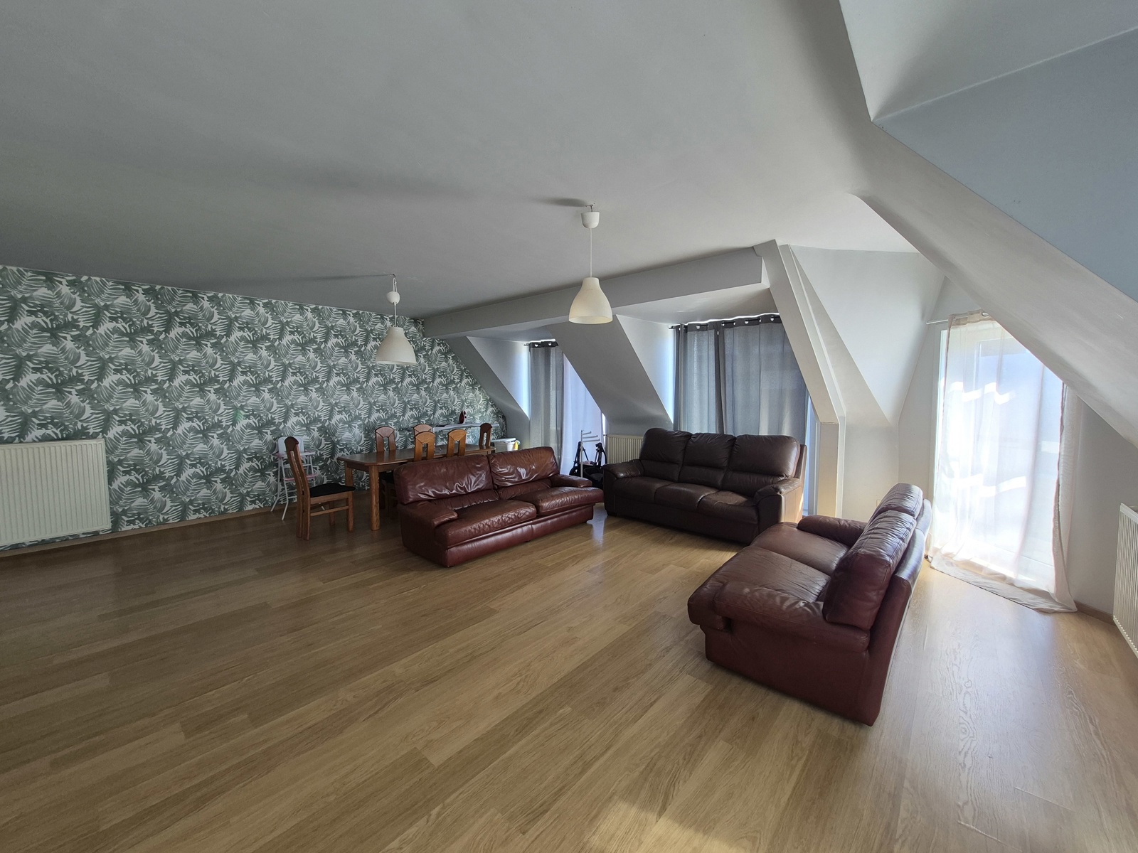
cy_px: 426
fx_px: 427
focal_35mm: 13
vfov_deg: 89.9
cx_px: 569
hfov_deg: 106.2
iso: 64
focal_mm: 1.74
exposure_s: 1/50
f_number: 2.2
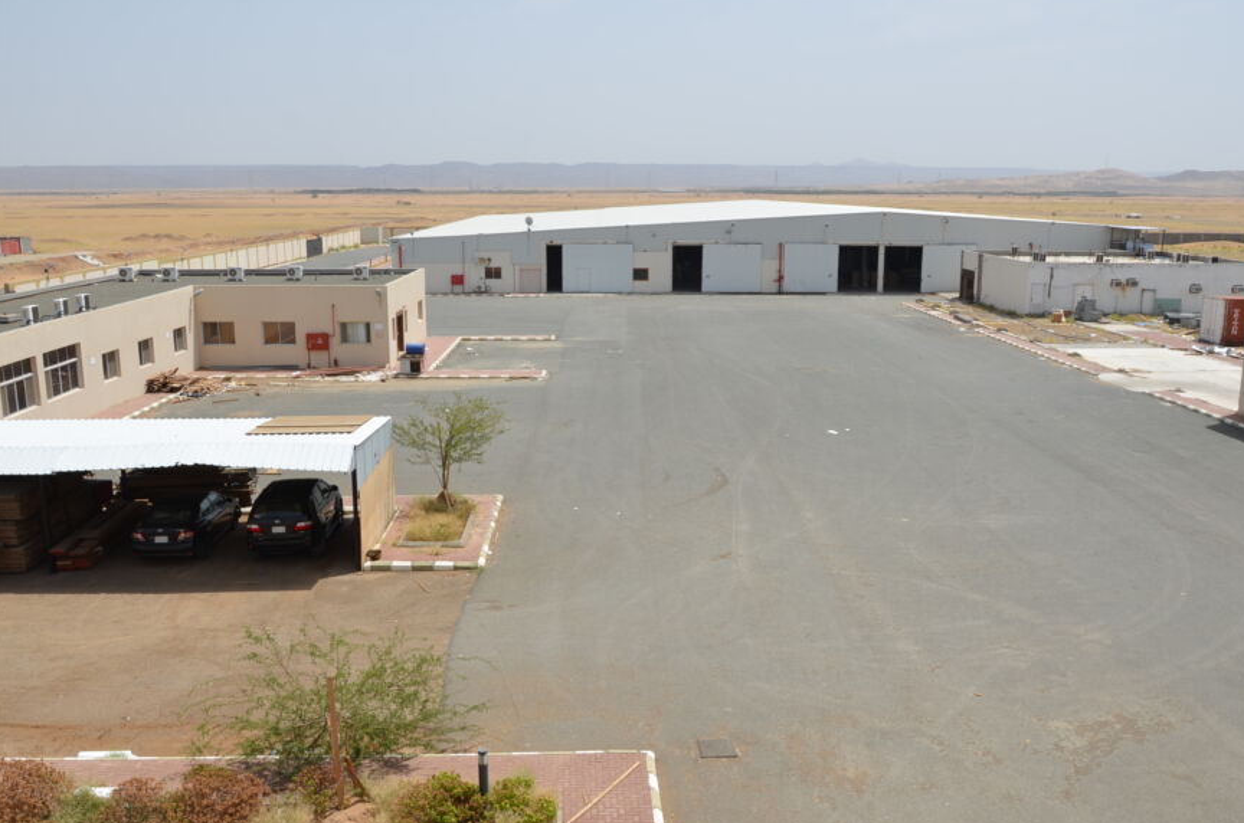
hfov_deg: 58.8
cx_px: 639
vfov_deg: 40.9
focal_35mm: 32
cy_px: 433
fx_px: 1103
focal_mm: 18
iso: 100
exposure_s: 1/320
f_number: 9
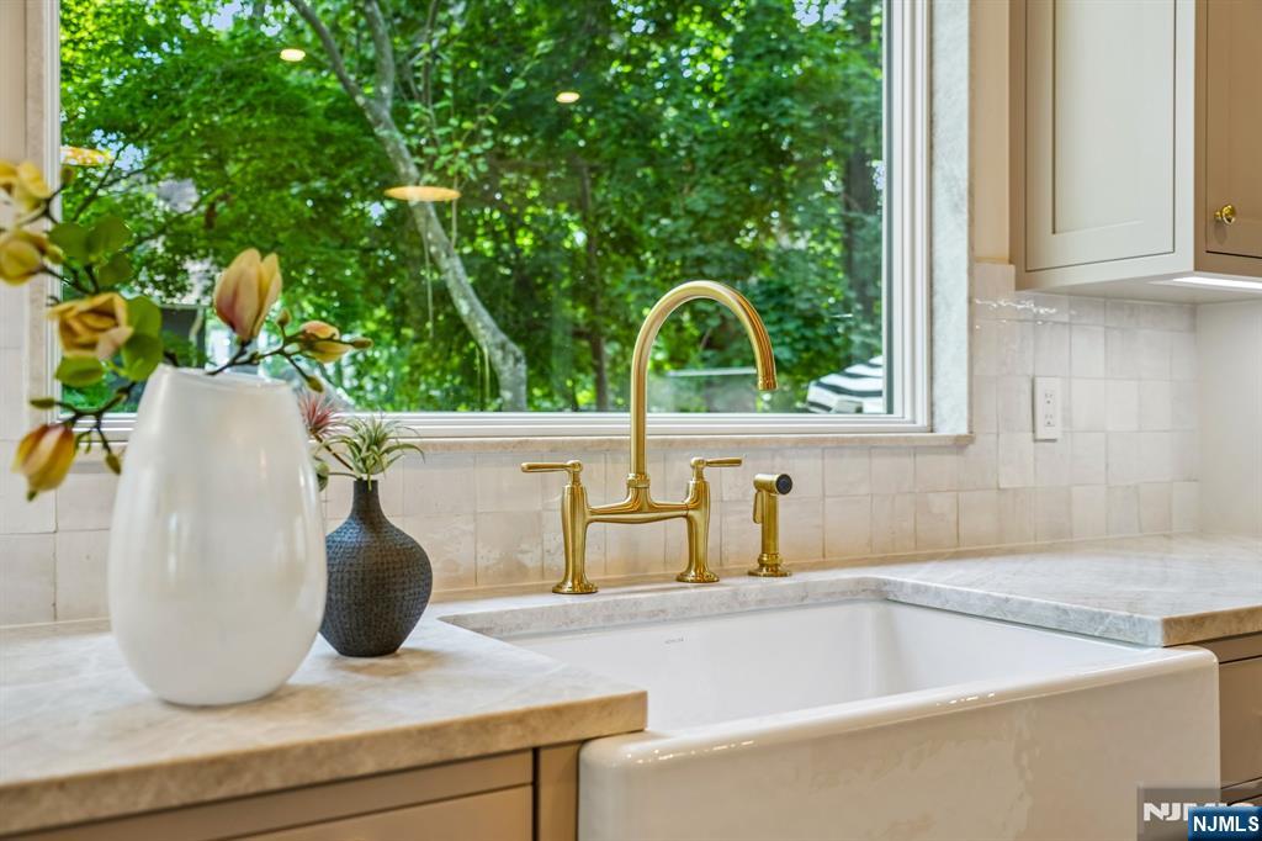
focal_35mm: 32
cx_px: 631
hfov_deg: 58.7
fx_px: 1121
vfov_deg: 41.1
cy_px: 420
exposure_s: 1/125
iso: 400
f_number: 4
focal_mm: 32
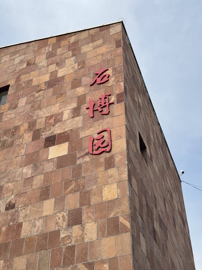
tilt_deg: +45.9
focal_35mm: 48
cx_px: 101
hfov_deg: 30.3
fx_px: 373
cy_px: 135
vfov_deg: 39.7
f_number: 1.78
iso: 64
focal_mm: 6.76
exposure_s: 1/1524
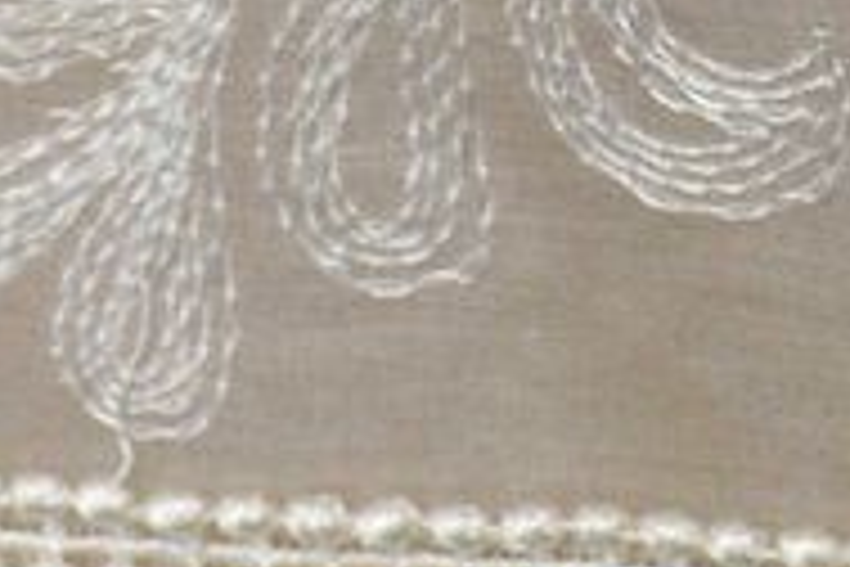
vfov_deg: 2.7
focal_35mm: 501
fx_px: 11823
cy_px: -284
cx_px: 1754
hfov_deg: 4.1
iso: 400
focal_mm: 35
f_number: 5
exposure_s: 1/100
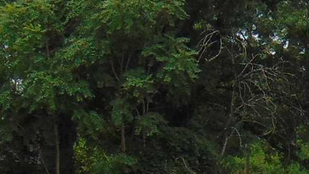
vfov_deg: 7.6
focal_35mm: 159
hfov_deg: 13.0
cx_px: 416
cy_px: 208
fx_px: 1303
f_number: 3
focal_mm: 4.5
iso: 80
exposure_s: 1/1000
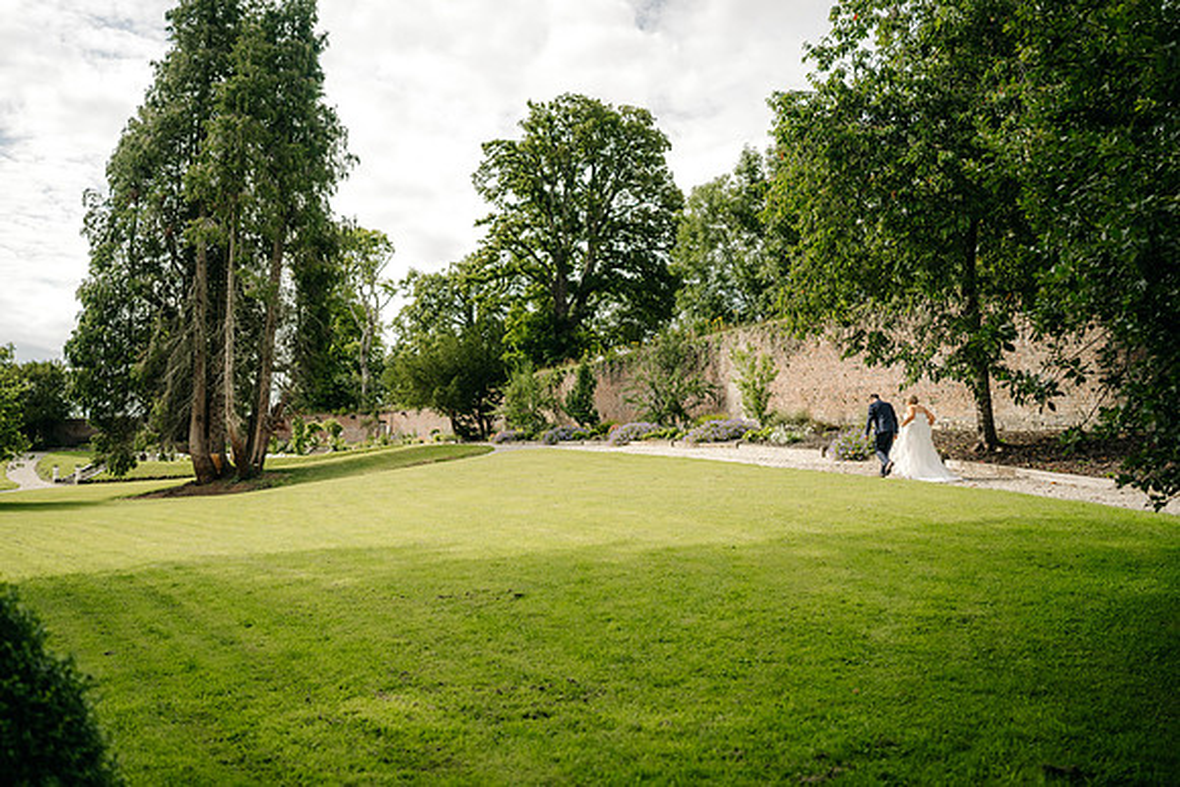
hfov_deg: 54.4
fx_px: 1147
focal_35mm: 35
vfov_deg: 37.9
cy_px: 394
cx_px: 590
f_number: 2
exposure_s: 1/4000
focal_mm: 35
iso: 100
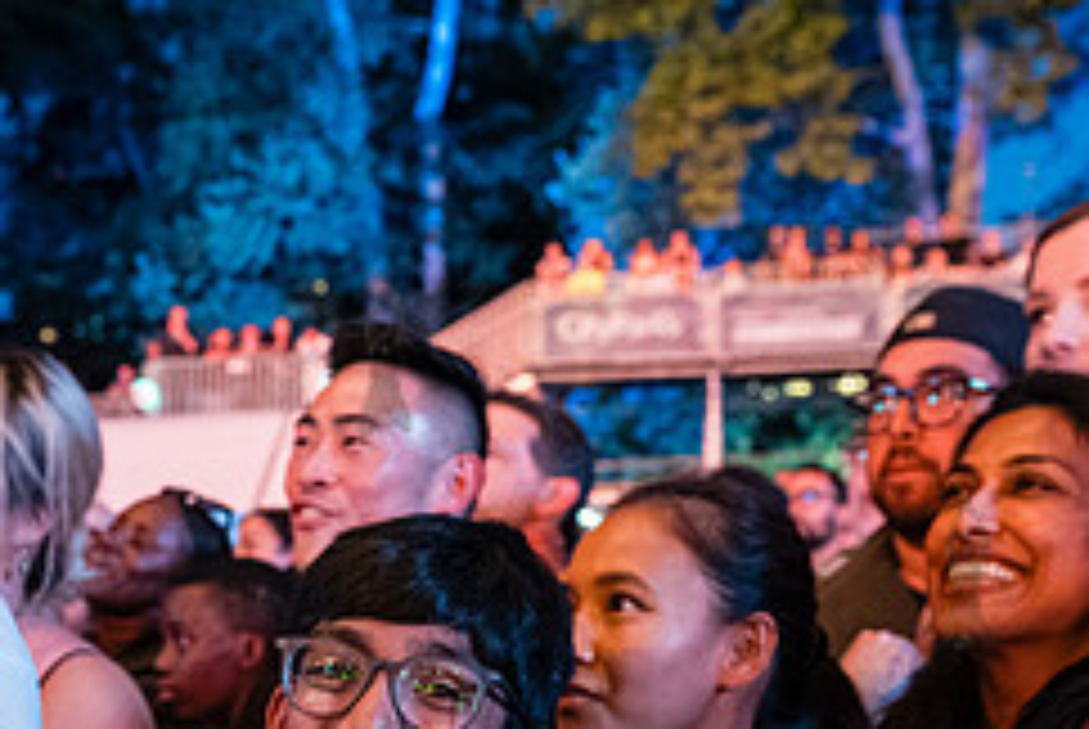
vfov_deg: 19.6
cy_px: 790
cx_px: 382
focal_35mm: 67
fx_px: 2029
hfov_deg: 29.9
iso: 10000
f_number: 3.5
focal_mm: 28
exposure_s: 1/30
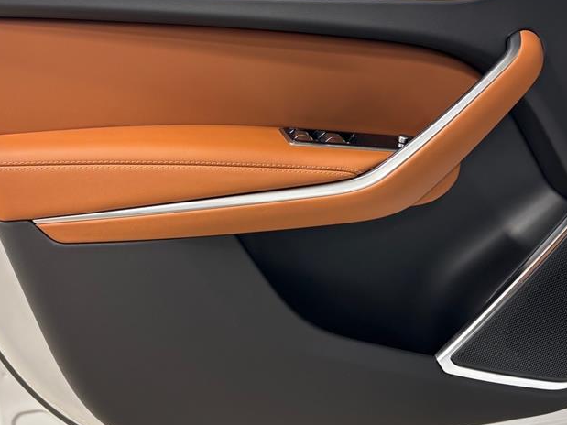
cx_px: 284
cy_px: 136
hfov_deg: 43.9
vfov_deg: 33.2
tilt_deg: -16.9
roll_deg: +2.7
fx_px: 704
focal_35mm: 43
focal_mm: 5.96
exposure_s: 1/60
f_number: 1.6
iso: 80
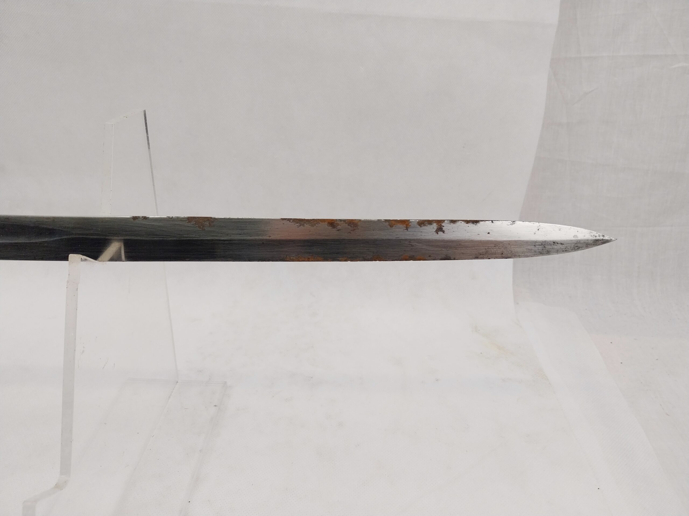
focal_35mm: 26
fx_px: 518
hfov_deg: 67.3
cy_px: 258
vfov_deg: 53.1
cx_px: 344
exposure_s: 1/100
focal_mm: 4
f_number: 1.8
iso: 40
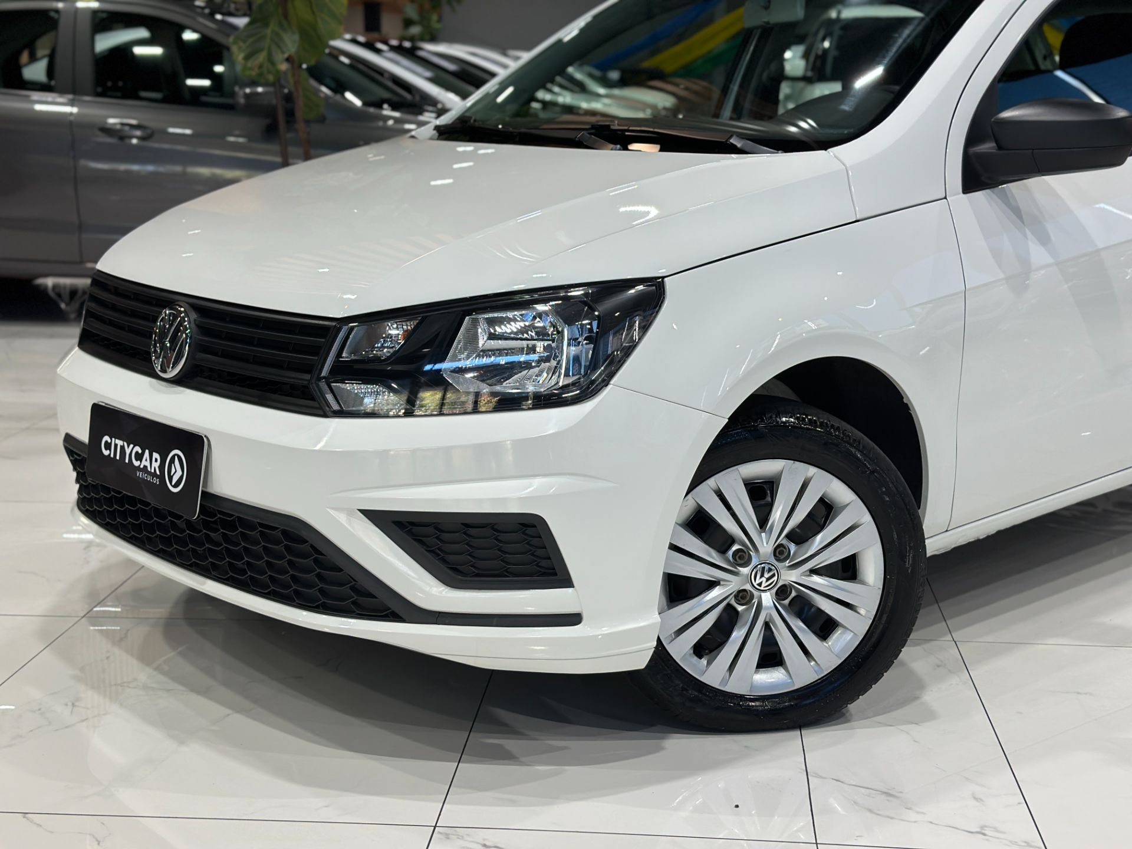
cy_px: 424
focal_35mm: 48
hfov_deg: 39.7
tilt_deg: -12.0
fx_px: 1570
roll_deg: +0.3
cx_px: 566
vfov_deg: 30.3
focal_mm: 6.86
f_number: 1.78
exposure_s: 1/124
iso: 100
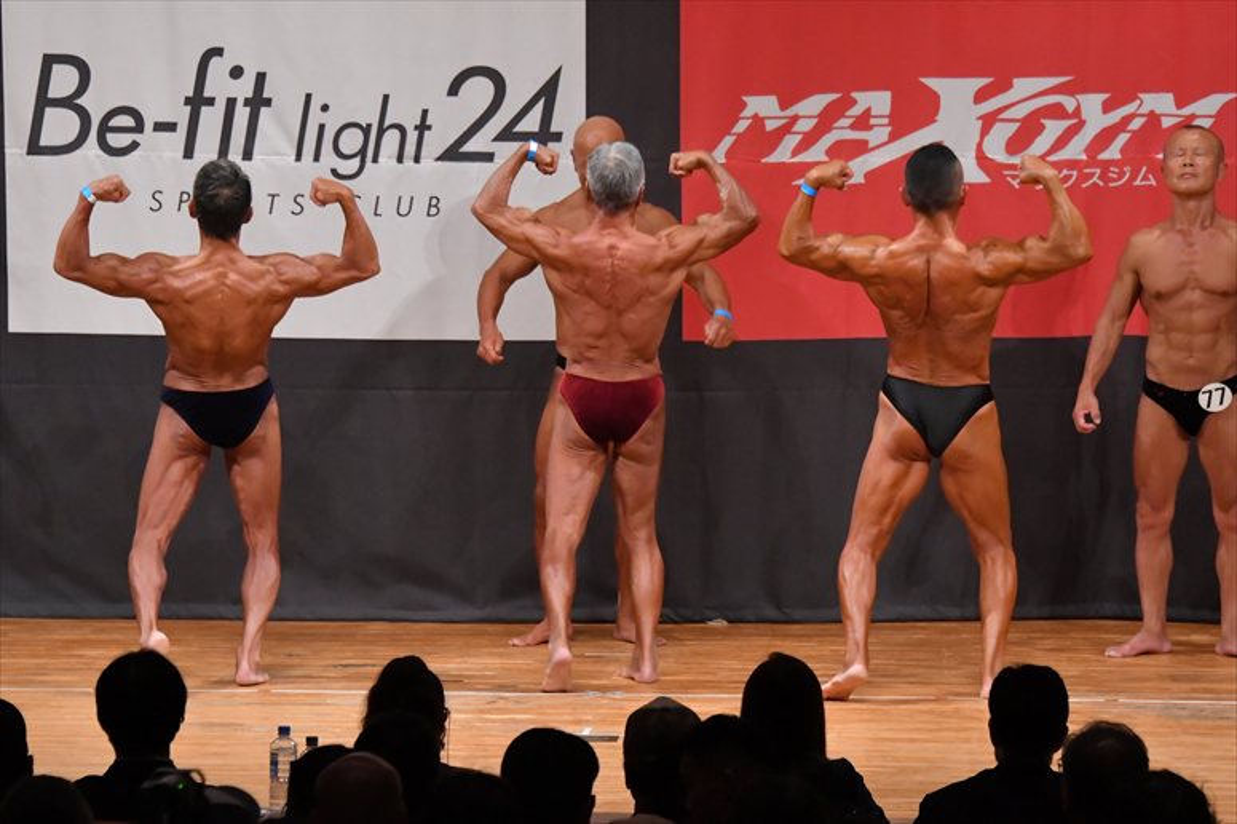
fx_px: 7728
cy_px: 412
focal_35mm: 225
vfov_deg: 6.1
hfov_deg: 9.2
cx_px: 618
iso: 7200
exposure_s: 1/400
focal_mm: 150
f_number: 5.6
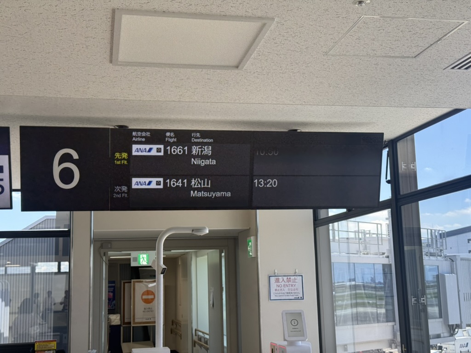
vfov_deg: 30.3
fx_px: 653
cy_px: 176
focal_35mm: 48
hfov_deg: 39.7
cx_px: 236
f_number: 1.78
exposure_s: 1/545
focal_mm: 6.76
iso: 100
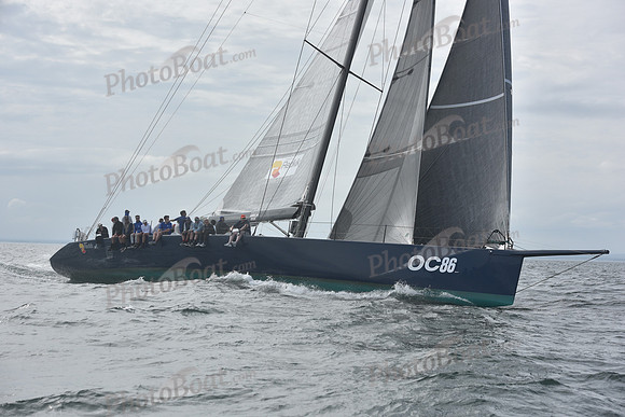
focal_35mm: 70
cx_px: 312
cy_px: 208
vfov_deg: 19.5
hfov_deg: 28.8
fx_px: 1216
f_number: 7.1
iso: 200
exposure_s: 1/1250
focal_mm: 70
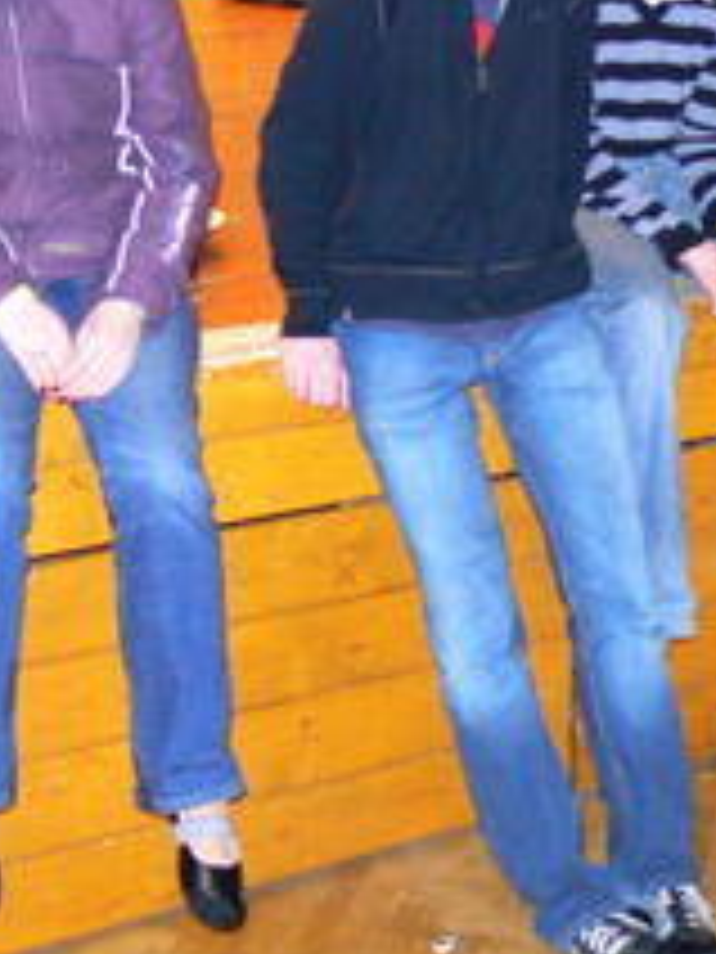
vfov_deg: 24.9
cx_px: 842
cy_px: 320
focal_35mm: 78
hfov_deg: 18.0
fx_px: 2151
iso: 250
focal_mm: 7.4
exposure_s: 1/30
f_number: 2.8
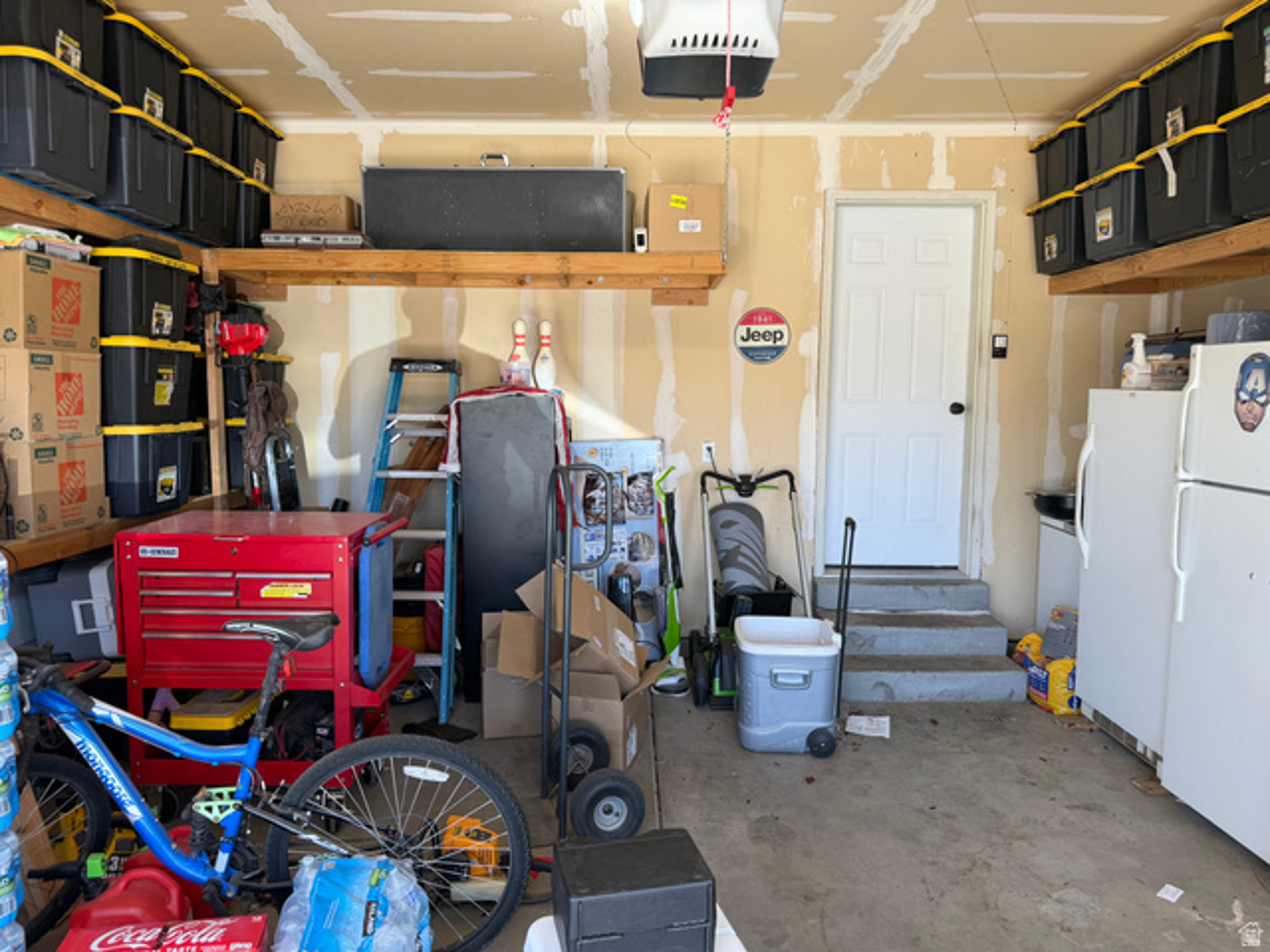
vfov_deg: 56.8
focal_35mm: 24
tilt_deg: -6.0
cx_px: 635
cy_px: 476
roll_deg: +0.3
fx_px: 881
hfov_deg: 71.6
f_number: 1.78
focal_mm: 6.76
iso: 64
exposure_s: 1/178
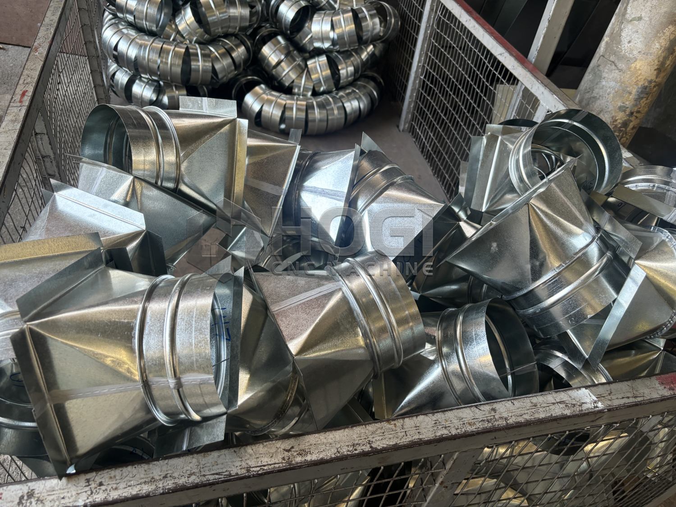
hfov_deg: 67.3
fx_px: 508
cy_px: 254
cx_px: 338
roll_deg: -8.5
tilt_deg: -42.6
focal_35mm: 26
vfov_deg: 53.1
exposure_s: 1/94
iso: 125
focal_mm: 5.96
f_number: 1.6
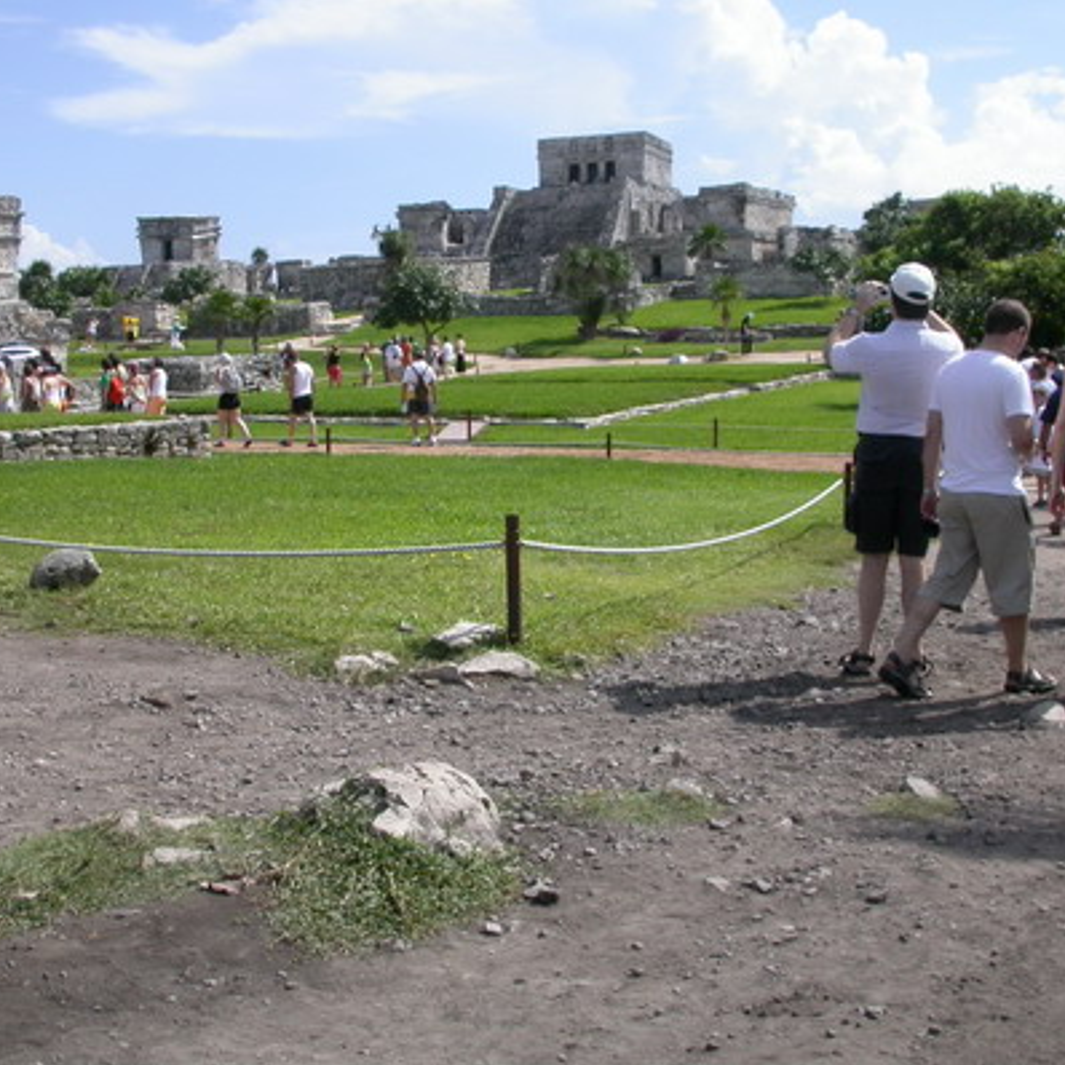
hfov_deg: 37.5
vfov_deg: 37.6
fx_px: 1566
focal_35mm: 45
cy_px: 532
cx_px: 456
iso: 100
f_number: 7.5
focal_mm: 7.85
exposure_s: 1/416
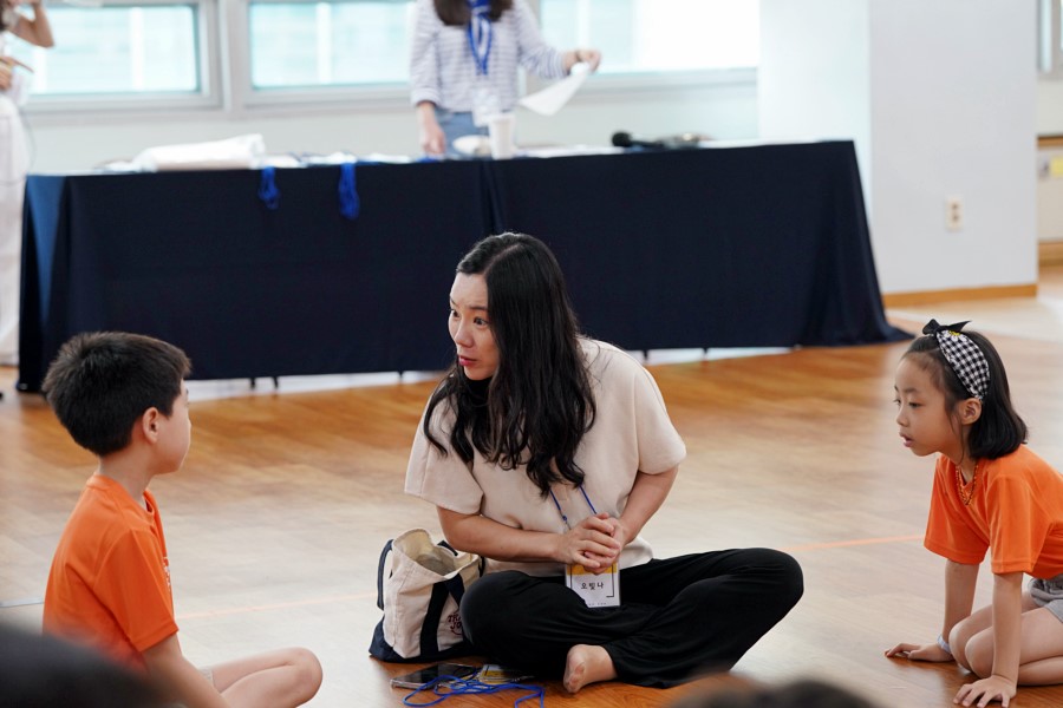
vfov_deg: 14.0
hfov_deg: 20.8
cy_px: 354
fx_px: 2893
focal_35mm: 98
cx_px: 532
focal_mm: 98
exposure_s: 1/160
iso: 1600
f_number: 4
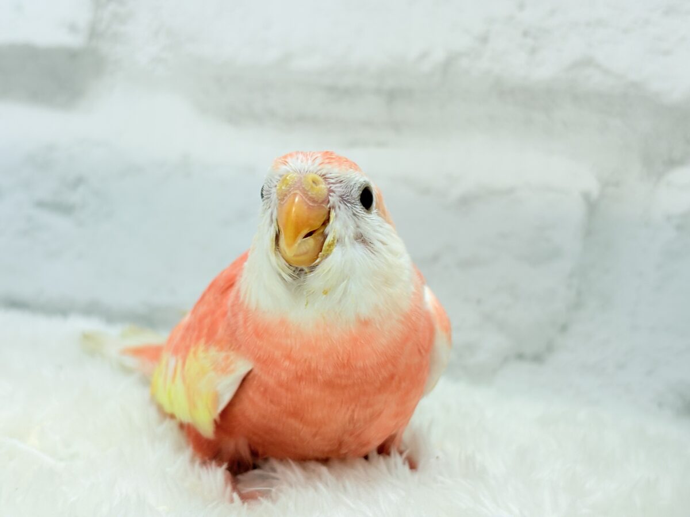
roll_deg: -4.4
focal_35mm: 52
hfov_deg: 36.8
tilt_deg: -6.7
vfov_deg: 28.0
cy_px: 258
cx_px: 345
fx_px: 1037
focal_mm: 5.96
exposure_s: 1/50
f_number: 1.6
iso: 40
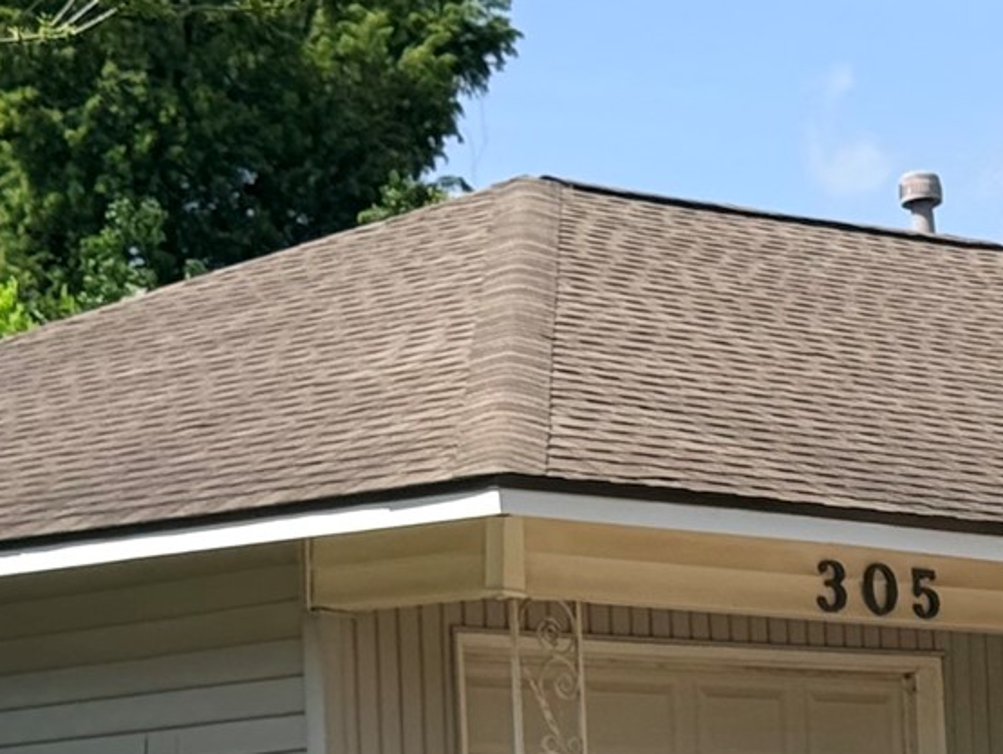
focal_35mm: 177
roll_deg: +1.0
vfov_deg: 8.3
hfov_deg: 11.0
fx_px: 5132
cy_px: 893
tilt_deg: +1.5
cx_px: 1088
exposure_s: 1/4587
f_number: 1.78
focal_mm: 6.76
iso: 80
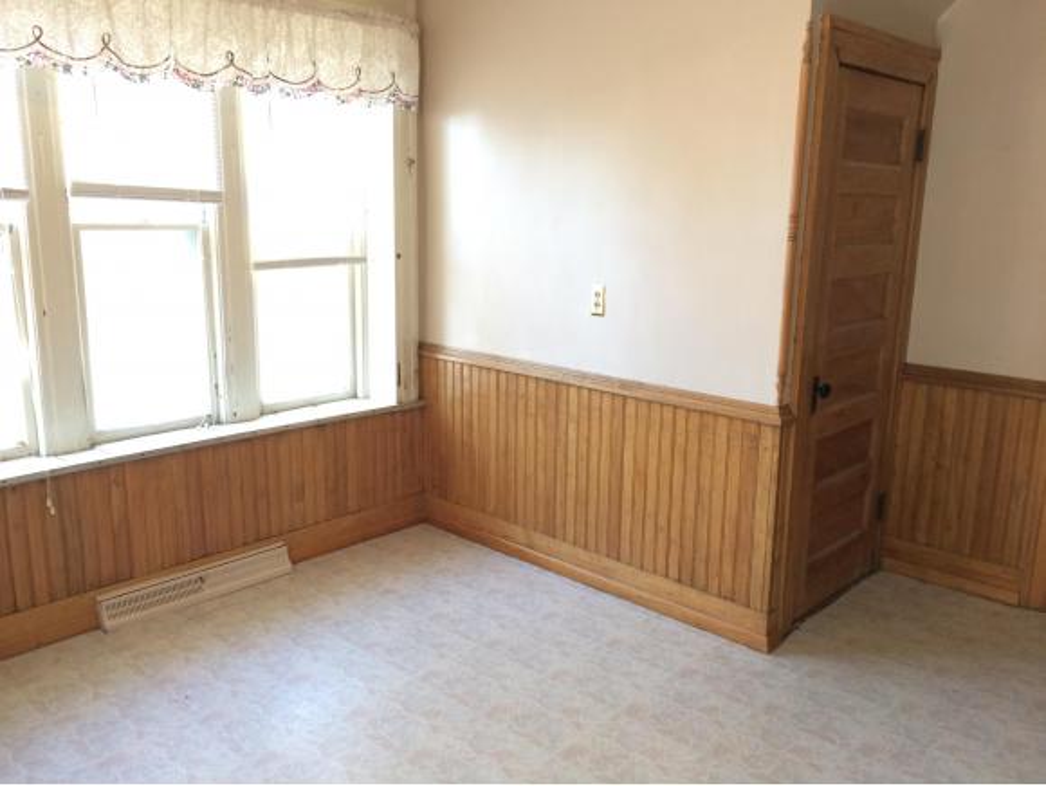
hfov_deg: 61.6
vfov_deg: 48.3
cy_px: 393
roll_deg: +0.1
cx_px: 523
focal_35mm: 29
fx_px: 877
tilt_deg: -12.7
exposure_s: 1/30
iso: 100
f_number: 2.2
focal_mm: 4.15
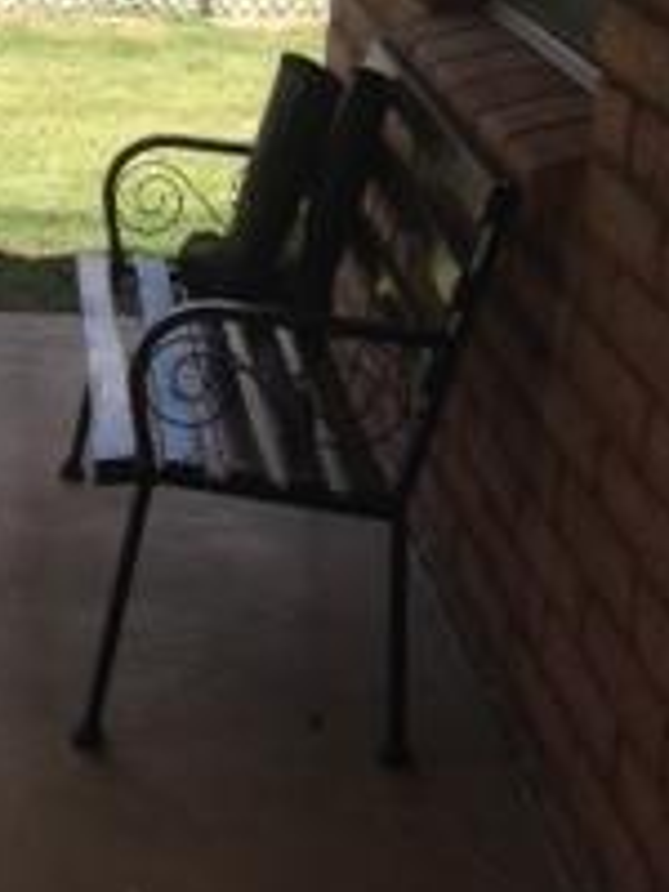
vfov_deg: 17.5
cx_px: -384
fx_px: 2886
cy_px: 277
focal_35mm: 112
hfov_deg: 12.5
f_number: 2.4
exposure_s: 1/812
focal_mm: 4.28
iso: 50
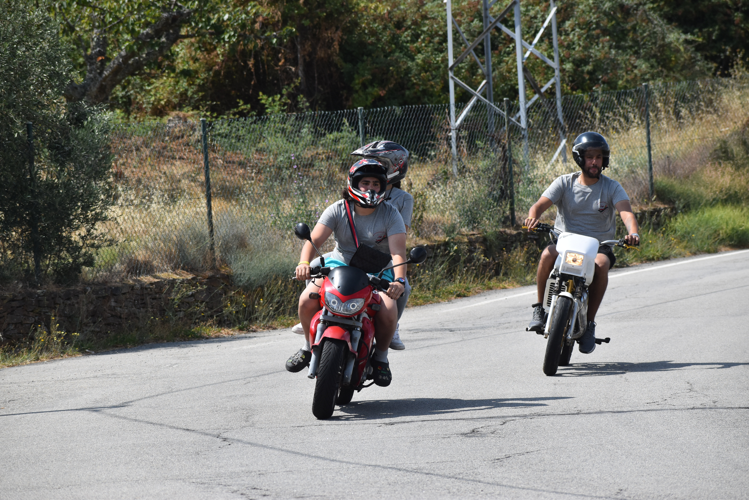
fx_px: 4234
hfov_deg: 10.1
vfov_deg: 6.7
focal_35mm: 204
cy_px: 249
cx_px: 373
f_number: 7.1
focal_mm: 135
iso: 400
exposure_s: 1/1600
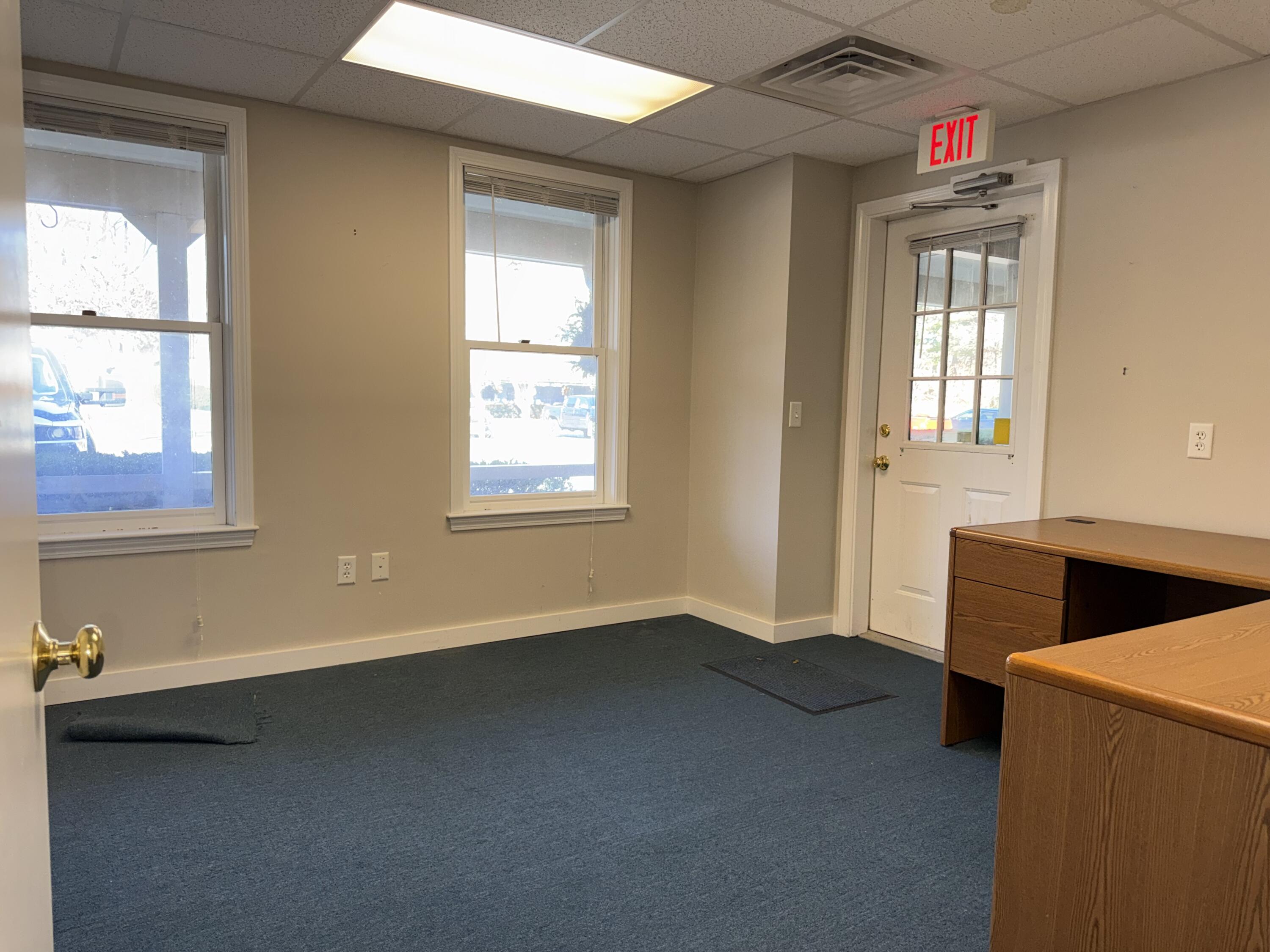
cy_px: 476
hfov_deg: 71.6
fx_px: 881
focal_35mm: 24
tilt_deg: -4.2
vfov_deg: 56.8
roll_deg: -0.7
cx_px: 635
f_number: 1.78
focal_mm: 6.76
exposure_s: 1/232
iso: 125
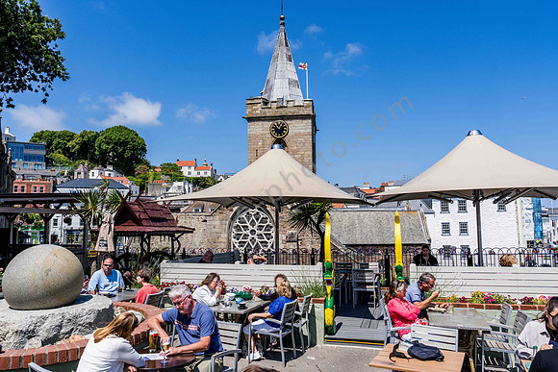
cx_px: 279
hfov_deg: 67.4
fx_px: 419
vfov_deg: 48.0
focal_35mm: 27
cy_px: 186
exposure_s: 1/400
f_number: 8
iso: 125
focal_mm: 27
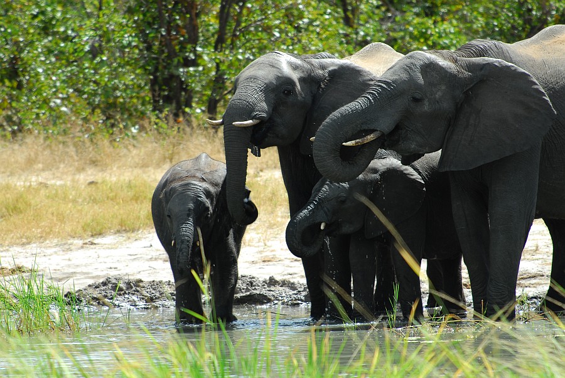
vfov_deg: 2.7
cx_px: 282
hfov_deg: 4.0
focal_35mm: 510
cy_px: 189
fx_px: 8012
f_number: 4.8
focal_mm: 340
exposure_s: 1/200
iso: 100
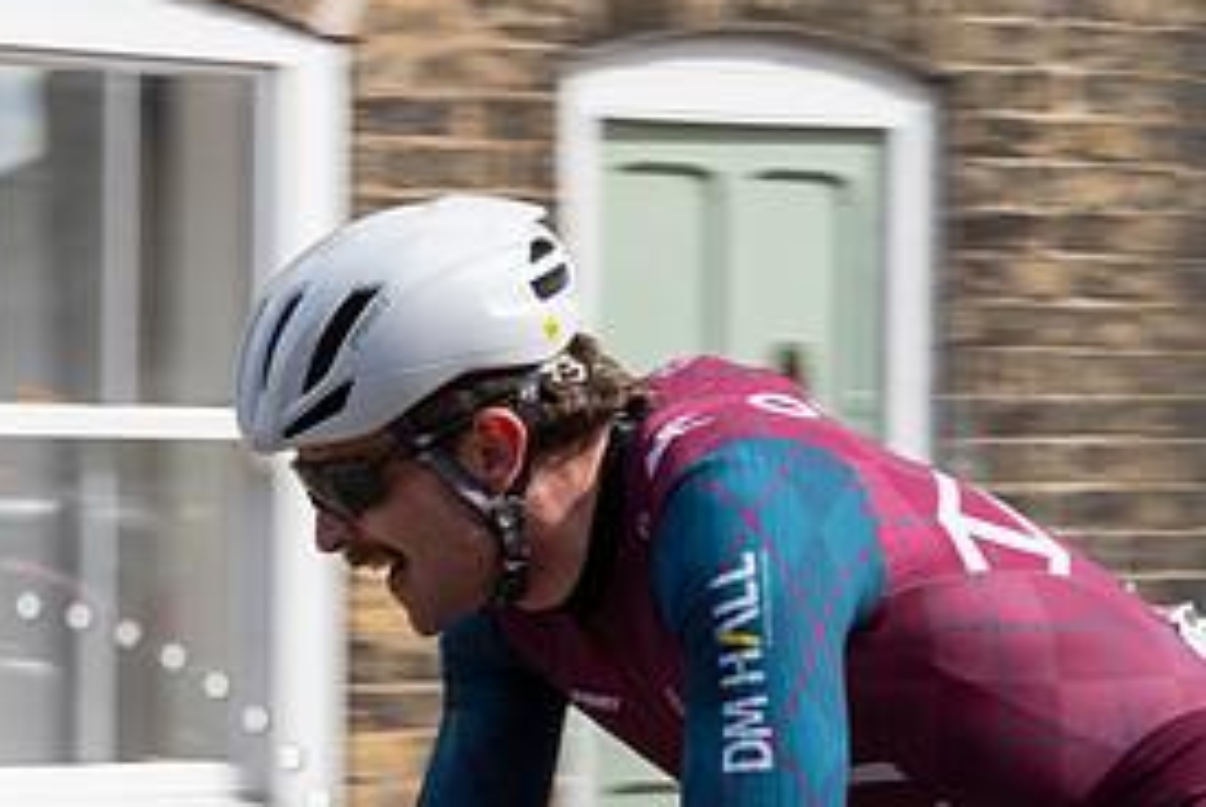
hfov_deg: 11.4
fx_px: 6036
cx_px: 377
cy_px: 591
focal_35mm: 180
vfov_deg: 7.6
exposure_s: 1/200
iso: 320
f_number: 14
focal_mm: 70
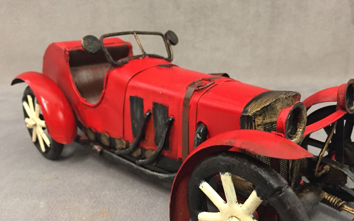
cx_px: 189
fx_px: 328
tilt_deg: -21.3
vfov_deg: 37.0
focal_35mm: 34
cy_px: 139
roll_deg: +0.4
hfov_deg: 56.7
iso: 250
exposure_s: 1/33
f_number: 2.2
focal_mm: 4.15
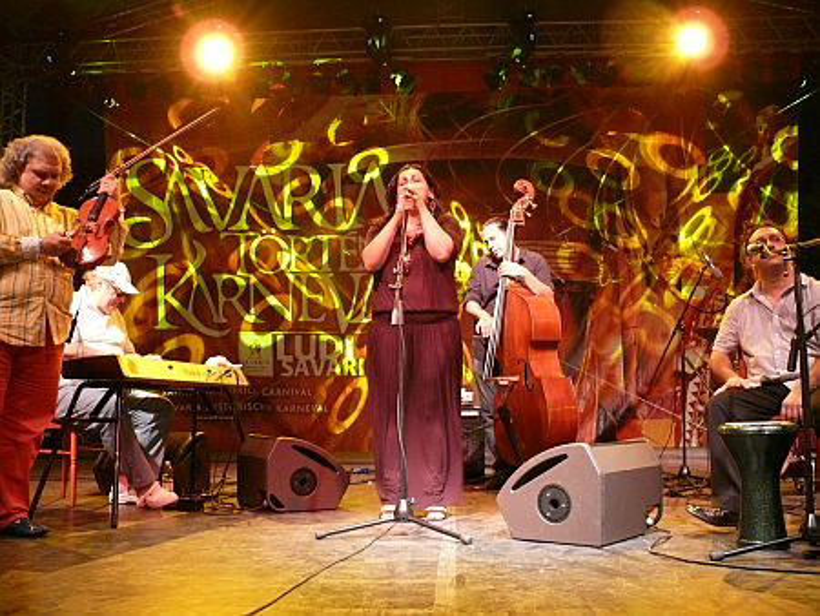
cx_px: 410
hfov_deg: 52.6
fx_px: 830
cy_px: 308
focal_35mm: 35
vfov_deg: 40.7
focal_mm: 7.4
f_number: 2.8
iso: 400
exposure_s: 1/15
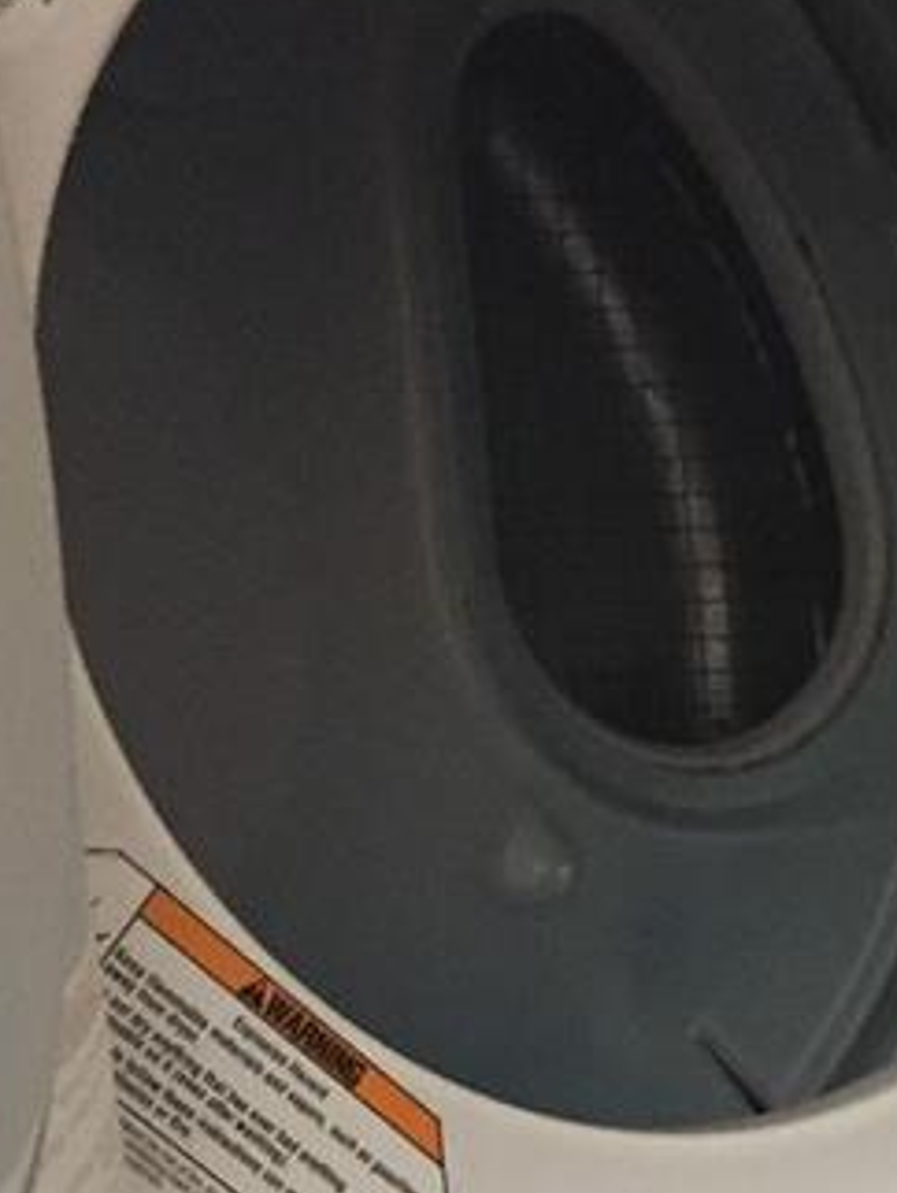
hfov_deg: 13.2
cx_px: 1194
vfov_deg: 16.2
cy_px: 1934
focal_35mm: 108
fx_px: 3727
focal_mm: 4.15
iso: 250
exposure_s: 1/30
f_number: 2.2
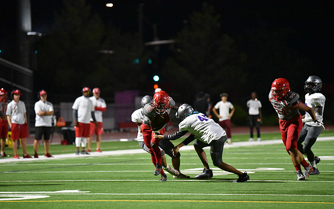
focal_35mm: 205
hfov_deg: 10.2
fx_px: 1867
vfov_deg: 6.4
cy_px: 110
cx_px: 167
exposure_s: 1/1000
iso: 12800
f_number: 2.8
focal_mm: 200
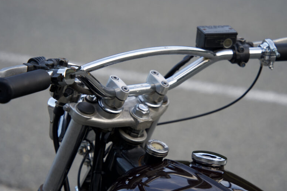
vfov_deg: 9.9
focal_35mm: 138
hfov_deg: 14.9
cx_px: 157
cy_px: 100
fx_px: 1101
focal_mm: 105
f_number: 4.5
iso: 800
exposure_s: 1/160
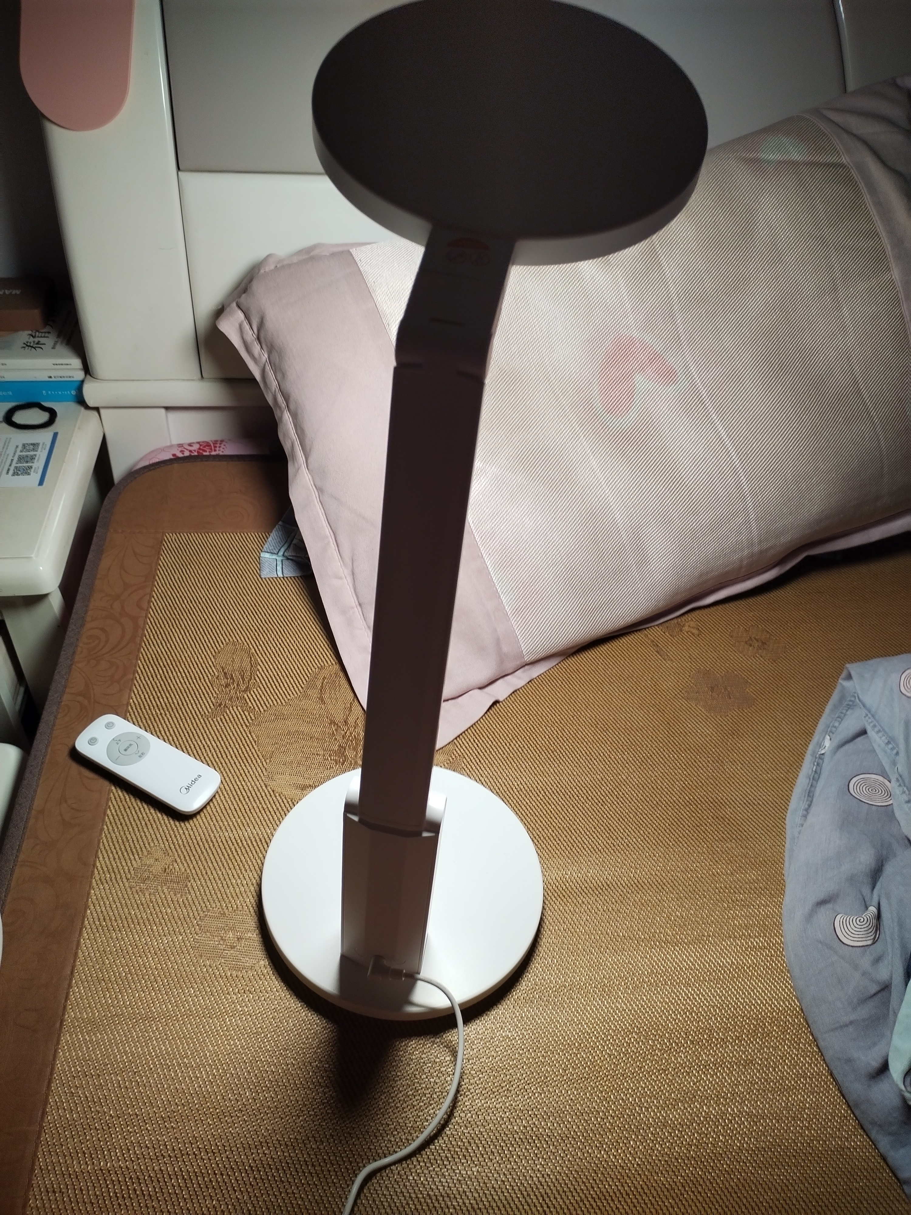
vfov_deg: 67.3
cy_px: 608
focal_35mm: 26
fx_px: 912
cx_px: 456
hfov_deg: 53.1
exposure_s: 1/50
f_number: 1.8
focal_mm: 4.75
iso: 224
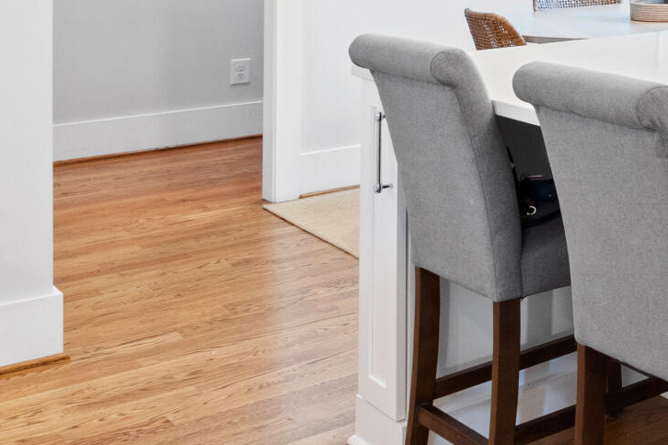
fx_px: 1150
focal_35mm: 62
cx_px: 1121
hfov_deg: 22.8
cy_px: -145
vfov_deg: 20.0
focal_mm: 10
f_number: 8
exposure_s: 1/2
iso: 100
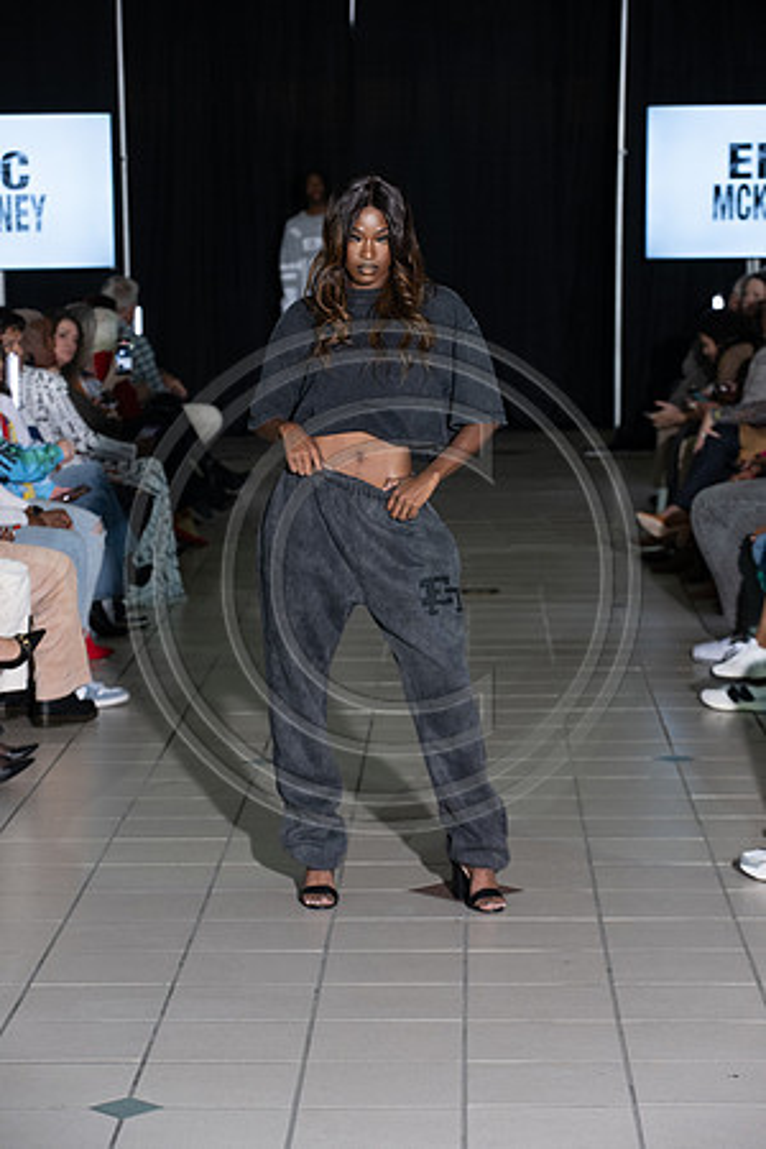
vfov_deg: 20.4
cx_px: 383
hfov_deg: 13.7
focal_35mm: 100
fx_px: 3191
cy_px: 574
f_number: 5.6
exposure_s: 1/160
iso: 1250
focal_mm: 100
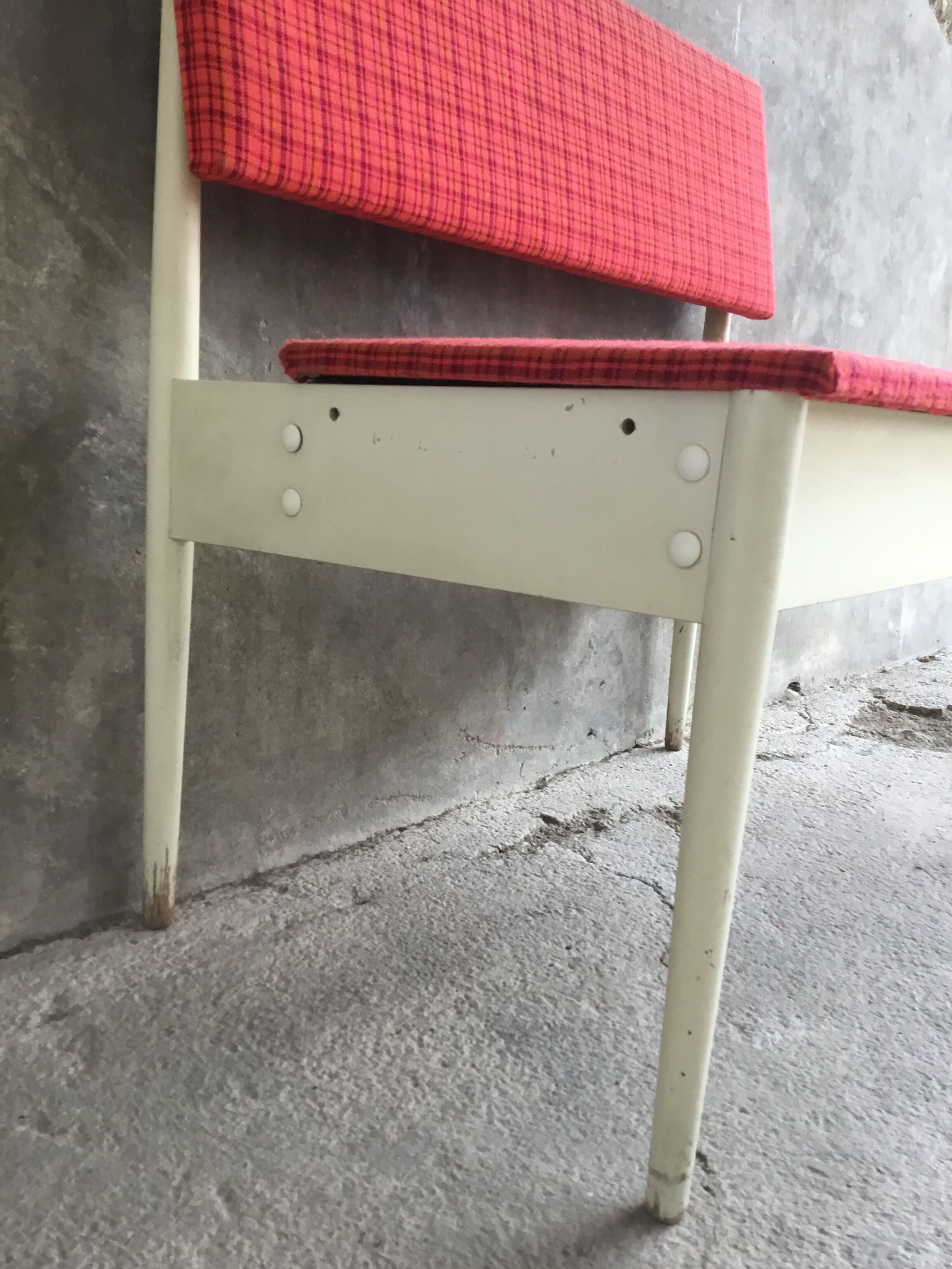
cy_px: 634
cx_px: 476
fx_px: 1137
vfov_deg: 58.4
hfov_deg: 45.4
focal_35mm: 31
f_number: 2.4
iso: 64
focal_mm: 3.3
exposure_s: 1/33
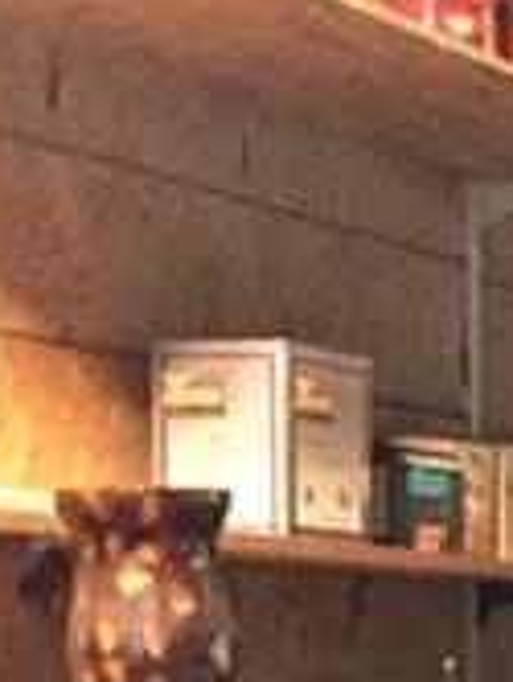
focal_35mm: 134
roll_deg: -0.8
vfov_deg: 14.0
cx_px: 997
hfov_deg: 10.3
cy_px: 945
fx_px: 2641
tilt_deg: -5.1
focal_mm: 4.15
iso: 640
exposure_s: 1/15
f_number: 2.2
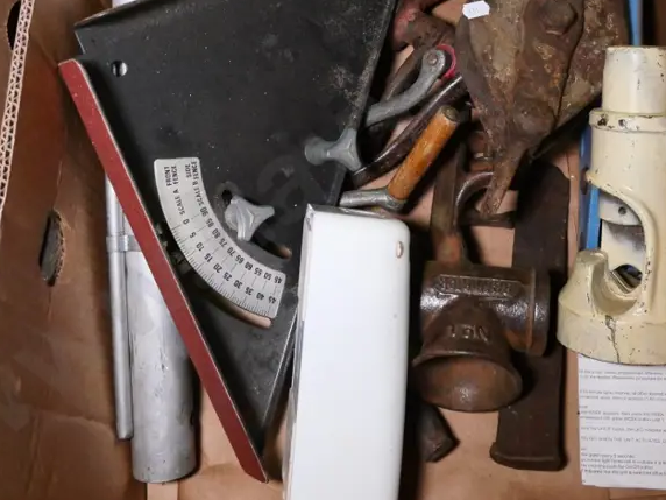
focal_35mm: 43
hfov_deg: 43.4
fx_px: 827
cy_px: 83
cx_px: 427
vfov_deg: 32.4
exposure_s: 1/400
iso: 3200
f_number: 3.5
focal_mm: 12
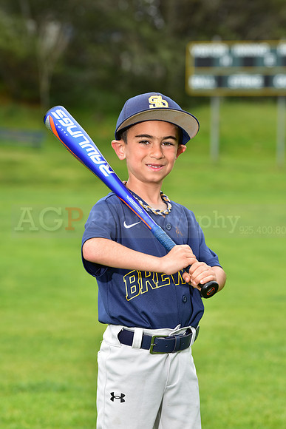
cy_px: 214
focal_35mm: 150
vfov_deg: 13.7
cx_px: 143
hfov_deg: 9.2
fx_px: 1786
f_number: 6.3
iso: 400
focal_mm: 150
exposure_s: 1/250
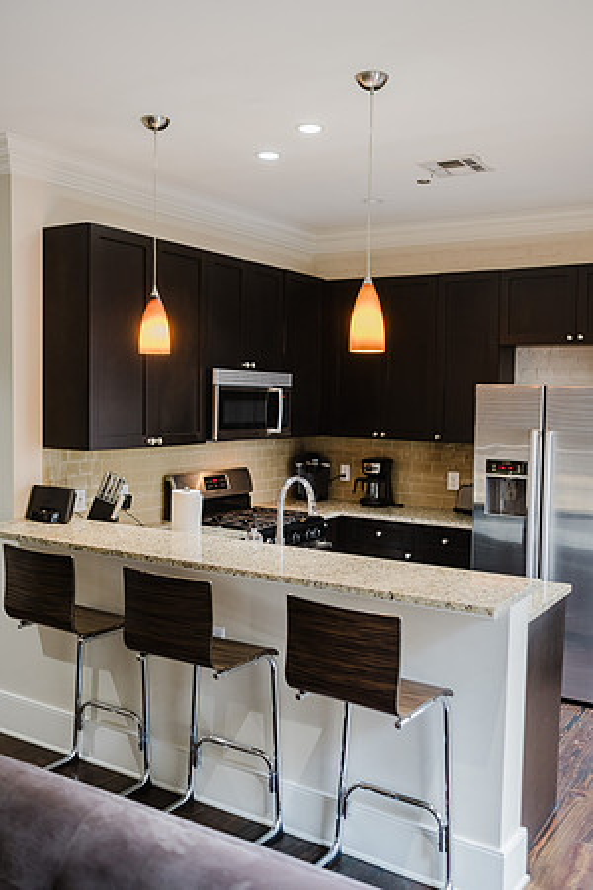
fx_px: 865
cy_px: 445
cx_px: 296
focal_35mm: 35
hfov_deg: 37.9
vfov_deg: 54.4
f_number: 2.2
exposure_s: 1/60
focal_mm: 35
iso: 400
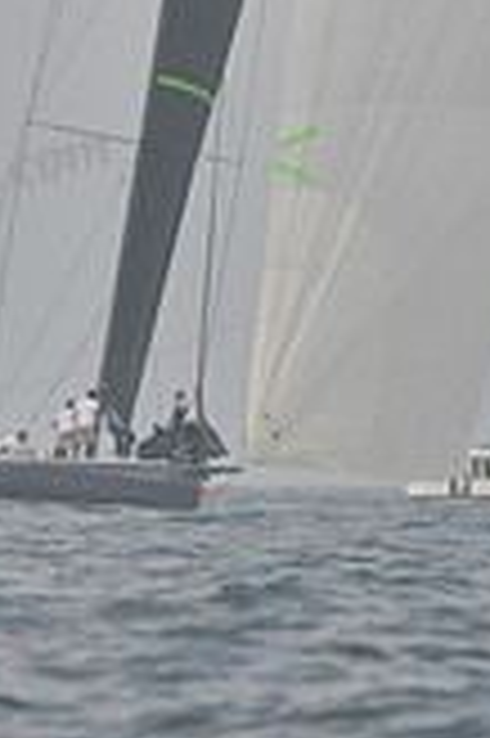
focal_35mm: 1274
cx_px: 344
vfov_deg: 1.6
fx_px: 26064
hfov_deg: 1.1
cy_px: -81
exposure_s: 1/800
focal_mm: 360
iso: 280
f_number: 10
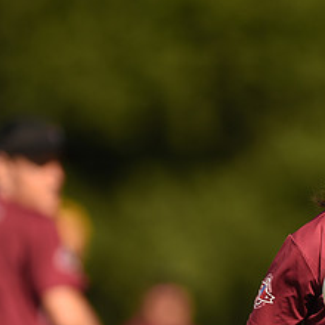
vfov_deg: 2.0
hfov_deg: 2.0
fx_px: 9496
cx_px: 344
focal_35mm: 894
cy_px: 234
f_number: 3.2
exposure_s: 1/2000
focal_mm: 400
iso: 100
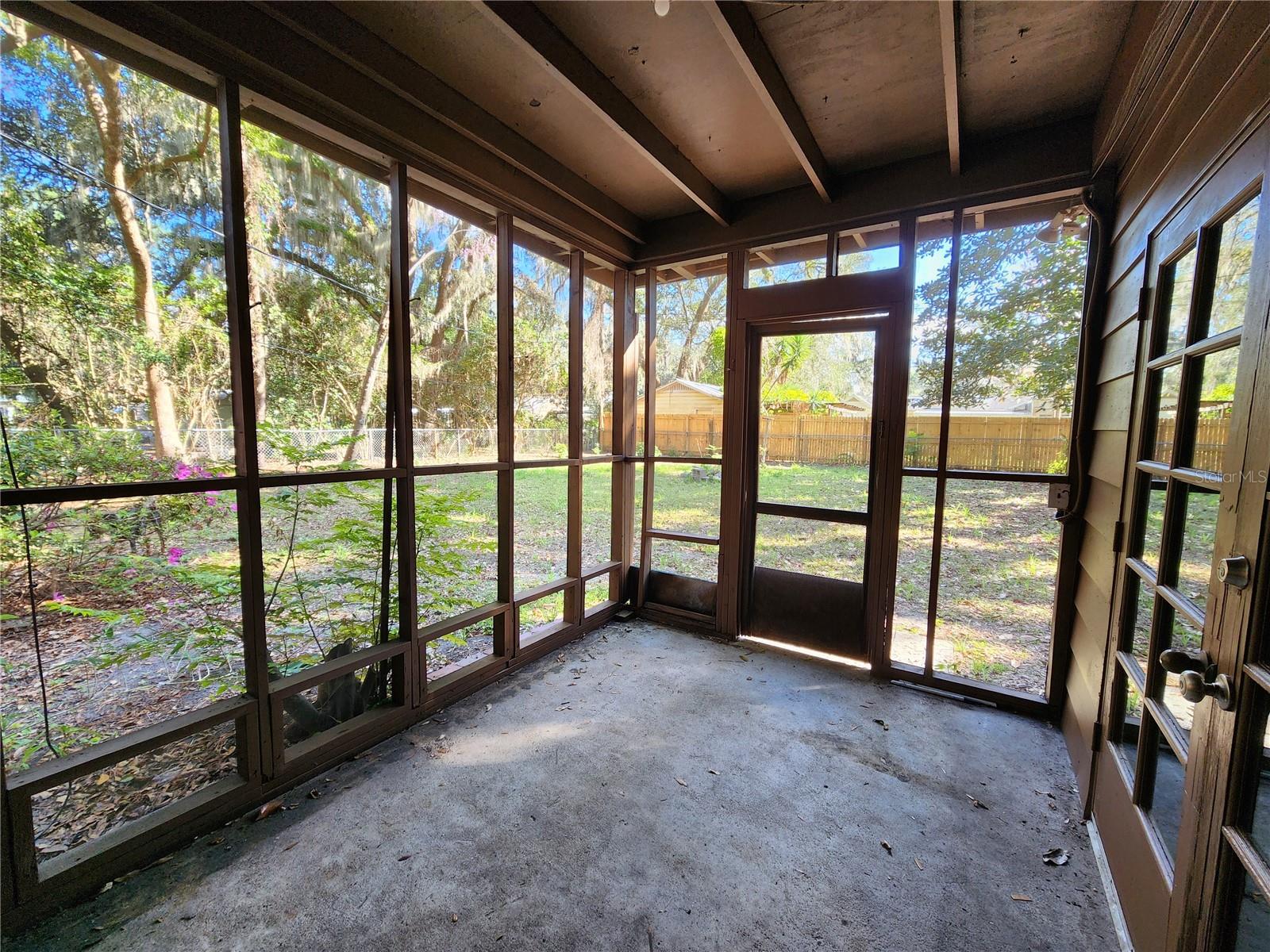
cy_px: 476
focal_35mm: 13
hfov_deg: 106.2
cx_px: 635
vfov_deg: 89.9
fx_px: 477
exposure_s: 1/60
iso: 125
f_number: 2.2
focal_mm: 2.2
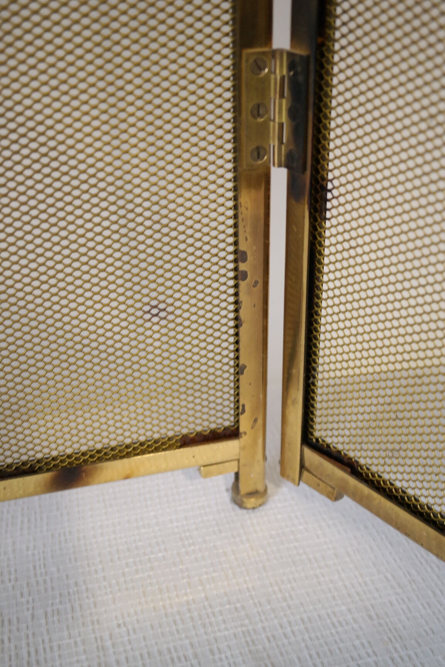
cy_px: 334
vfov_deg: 42.7
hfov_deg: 29.2
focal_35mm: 46
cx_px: 222
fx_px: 853
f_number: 6.3
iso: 1600
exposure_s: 1/30
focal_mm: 30
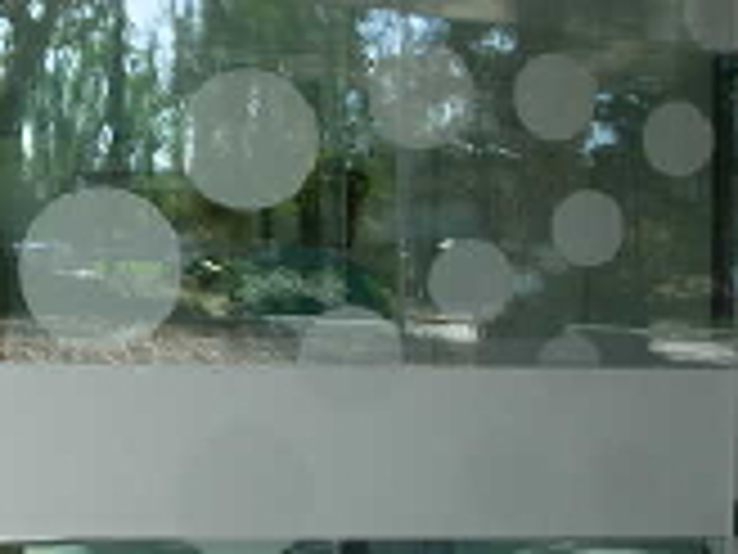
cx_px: -252
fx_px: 2366
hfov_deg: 16.6
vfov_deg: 13.3
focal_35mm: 111
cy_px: 234
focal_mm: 6.3
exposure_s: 1/166
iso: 79
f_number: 2.9
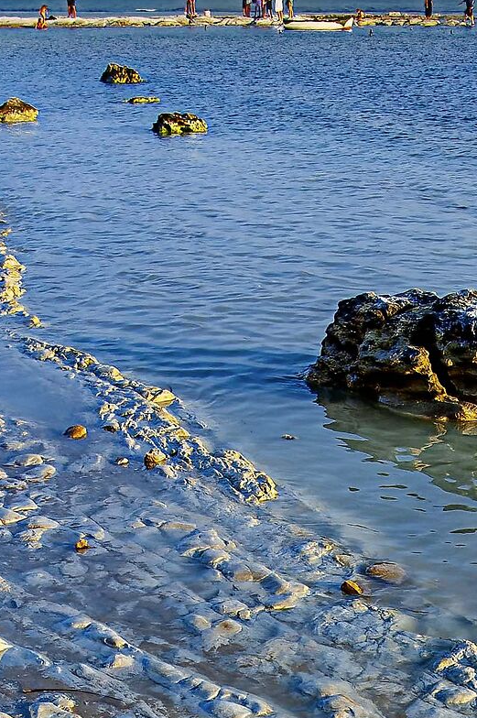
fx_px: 1952
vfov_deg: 19.7
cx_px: 344
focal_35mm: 98
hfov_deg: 13.9
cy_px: 842
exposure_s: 1/60
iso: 250
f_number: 9
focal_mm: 32
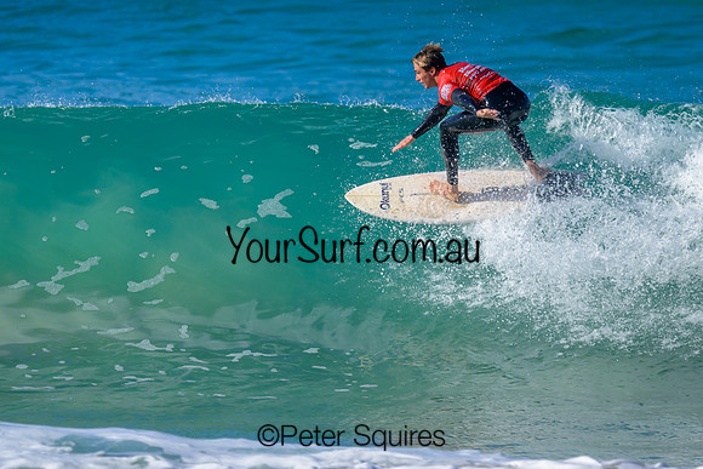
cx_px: 346
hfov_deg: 1.9
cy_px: 187
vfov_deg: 1.3
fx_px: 21454
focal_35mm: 1098
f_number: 6.3
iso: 360
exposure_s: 1/2000
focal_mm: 800
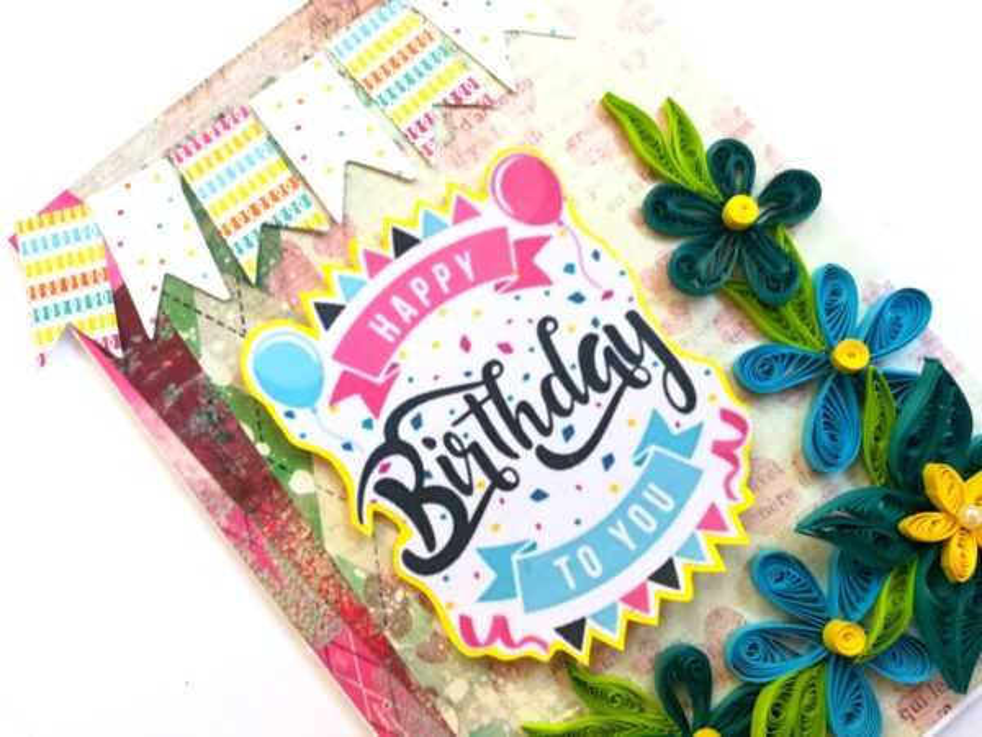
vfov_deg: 53.1
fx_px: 738
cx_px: 491
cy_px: 368
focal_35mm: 26
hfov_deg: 67.3
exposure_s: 1/33.3
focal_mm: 3.83
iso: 80
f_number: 2.2
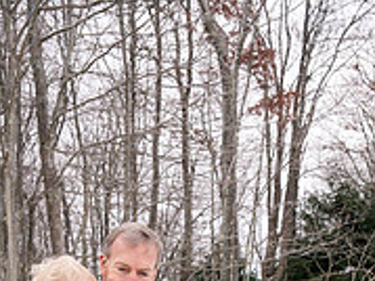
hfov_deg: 33.2
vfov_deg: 22.3
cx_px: 174
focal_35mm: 58
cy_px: 377
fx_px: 628
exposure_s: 1/250
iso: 400
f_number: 4.5
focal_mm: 24
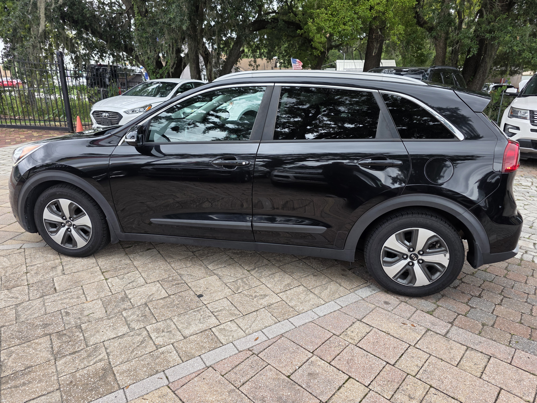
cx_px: 268
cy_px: 202
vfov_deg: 58.9
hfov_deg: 73.9
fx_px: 357
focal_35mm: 23
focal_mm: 6.3
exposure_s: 1/359
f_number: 1.7
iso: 50
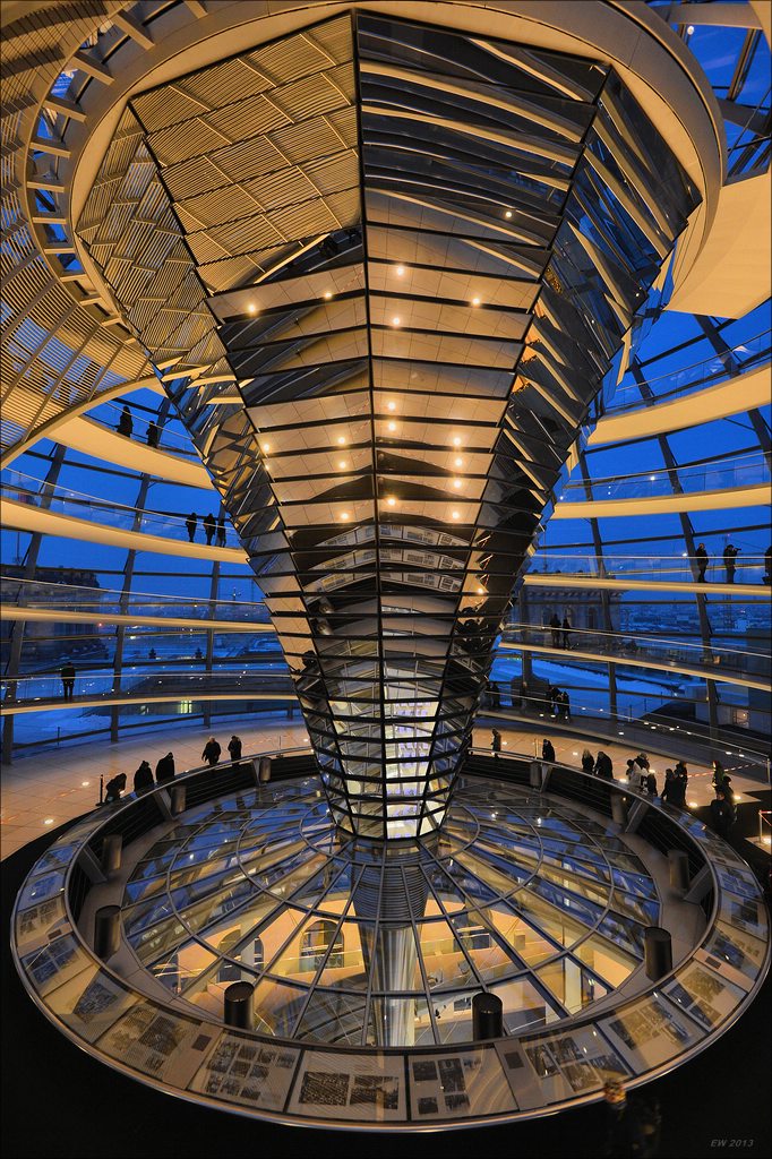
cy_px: 580
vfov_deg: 96.8
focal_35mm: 16
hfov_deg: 73.7
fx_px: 515
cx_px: 386
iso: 1250
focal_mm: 16
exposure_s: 1/30
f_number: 4
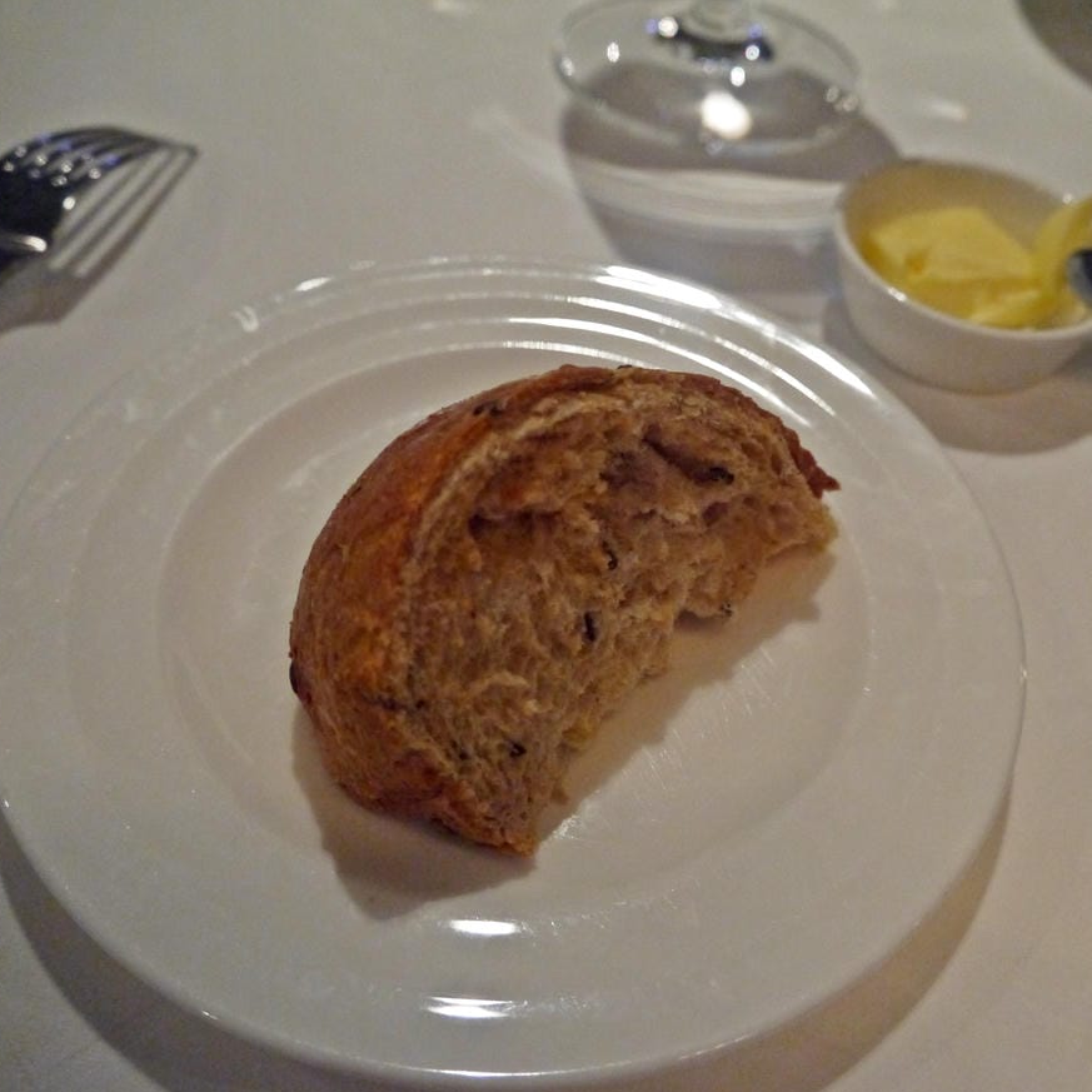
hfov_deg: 48.1
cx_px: 672
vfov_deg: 48.4
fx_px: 1213
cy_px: 562
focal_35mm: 34
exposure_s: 1/40
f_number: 3.5
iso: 1600
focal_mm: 14
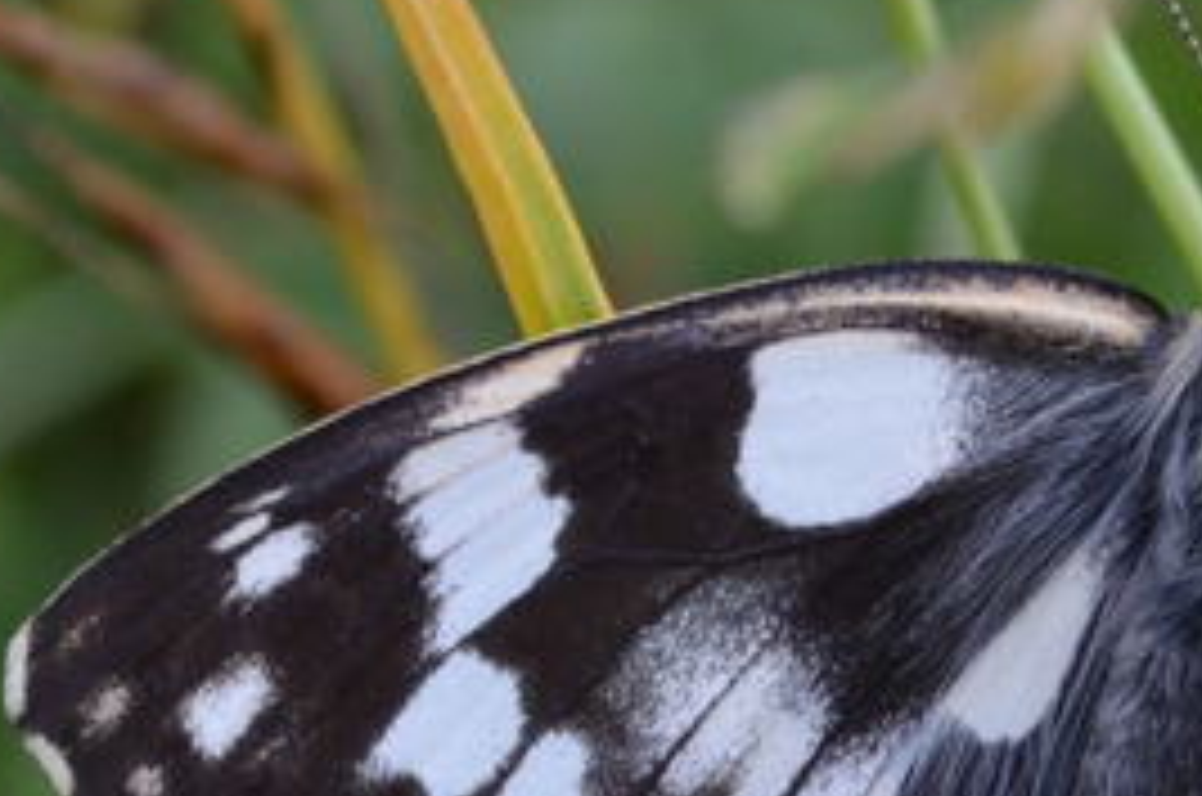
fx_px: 9959
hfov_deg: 6.9
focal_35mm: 299
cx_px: 1315
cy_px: 796
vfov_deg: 4.6
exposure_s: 1/60
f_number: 8
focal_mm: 55
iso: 280
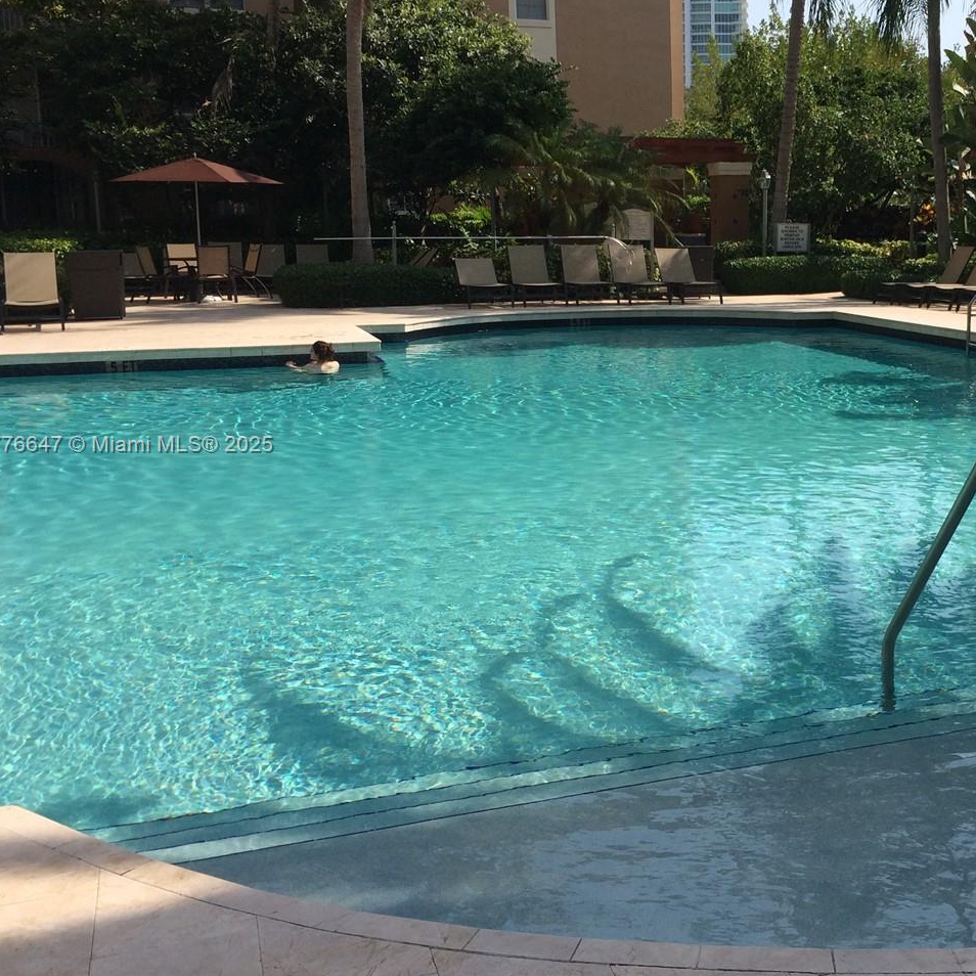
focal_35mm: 43
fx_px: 1372
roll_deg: +0.5
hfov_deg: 37.9
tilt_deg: -10.7
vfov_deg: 39.1
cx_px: 764
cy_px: 446
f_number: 2.2
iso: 32
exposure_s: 1/1866
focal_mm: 4.15
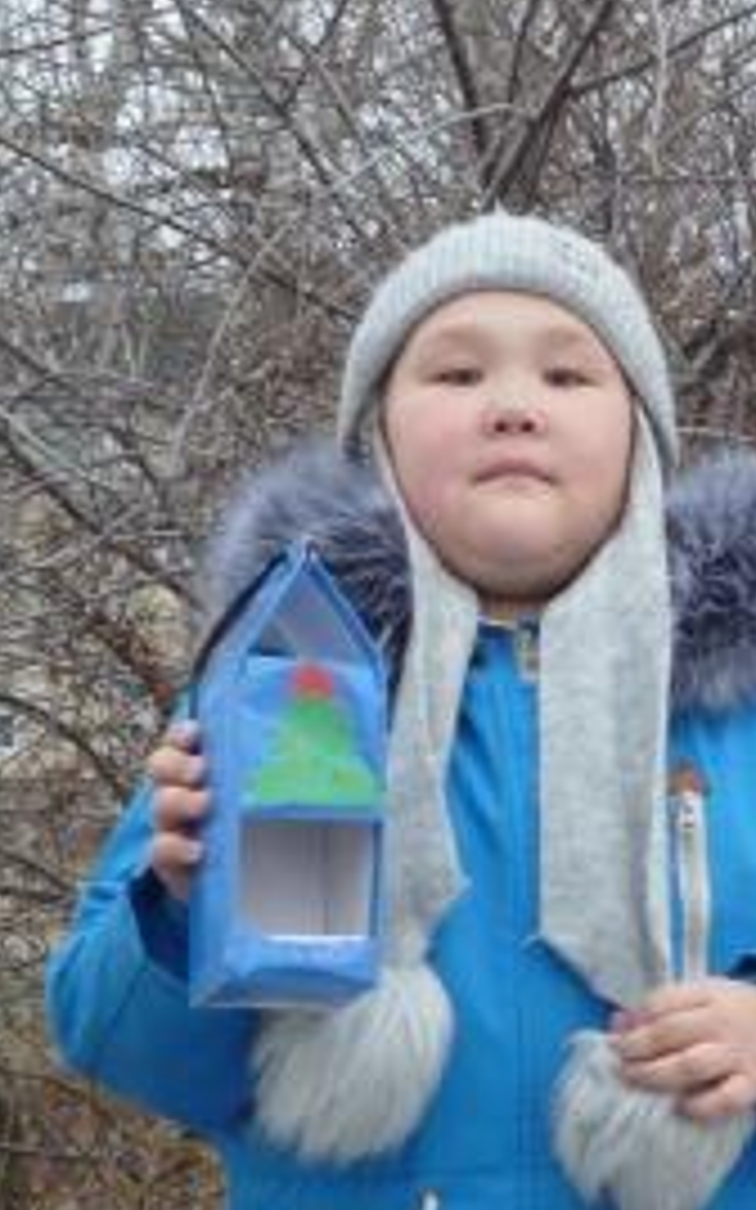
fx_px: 3265
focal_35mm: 99
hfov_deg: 13.2
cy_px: 648
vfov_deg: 21.0
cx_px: 549
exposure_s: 1/80
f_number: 4.4
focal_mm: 10
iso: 320
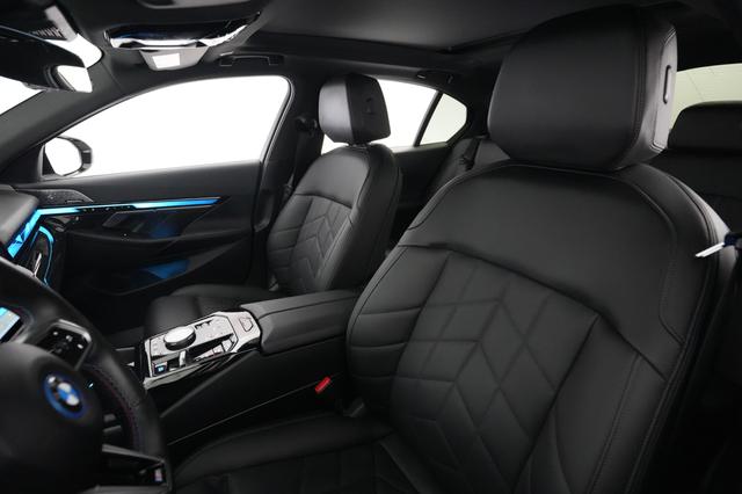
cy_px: 247
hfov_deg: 93.3
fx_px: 350
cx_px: 371
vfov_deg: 70.4
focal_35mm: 17
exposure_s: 1/60
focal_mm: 17
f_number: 4
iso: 12800
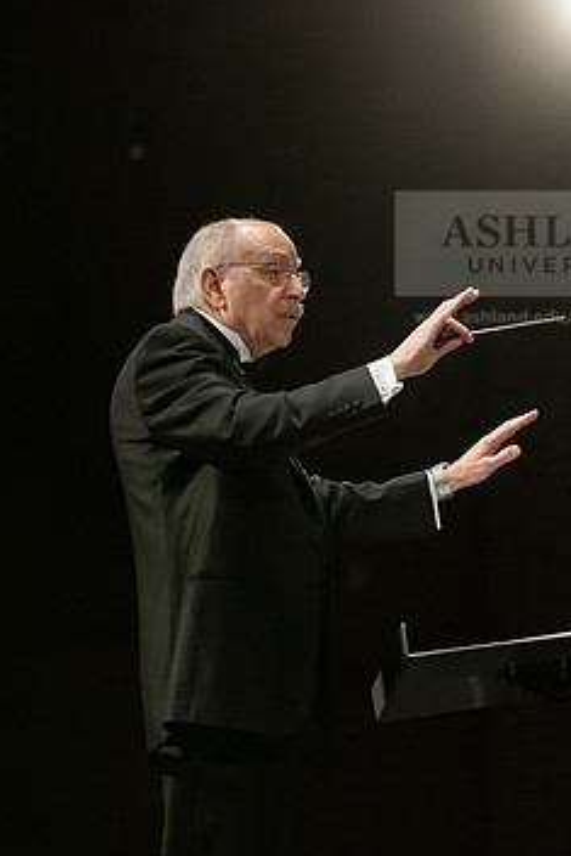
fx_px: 5015
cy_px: 343
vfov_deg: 9.7
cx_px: 357
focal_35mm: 211
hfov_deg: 6.5
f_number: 4.5
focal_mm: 165
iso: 5000
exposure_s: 1/200
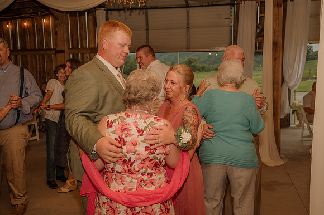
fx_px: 345
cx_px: 162
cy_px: 108
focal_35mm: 38
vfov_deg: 34.7
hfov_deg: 50.3
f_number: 4
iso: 320
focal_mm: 36
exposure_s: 1/200
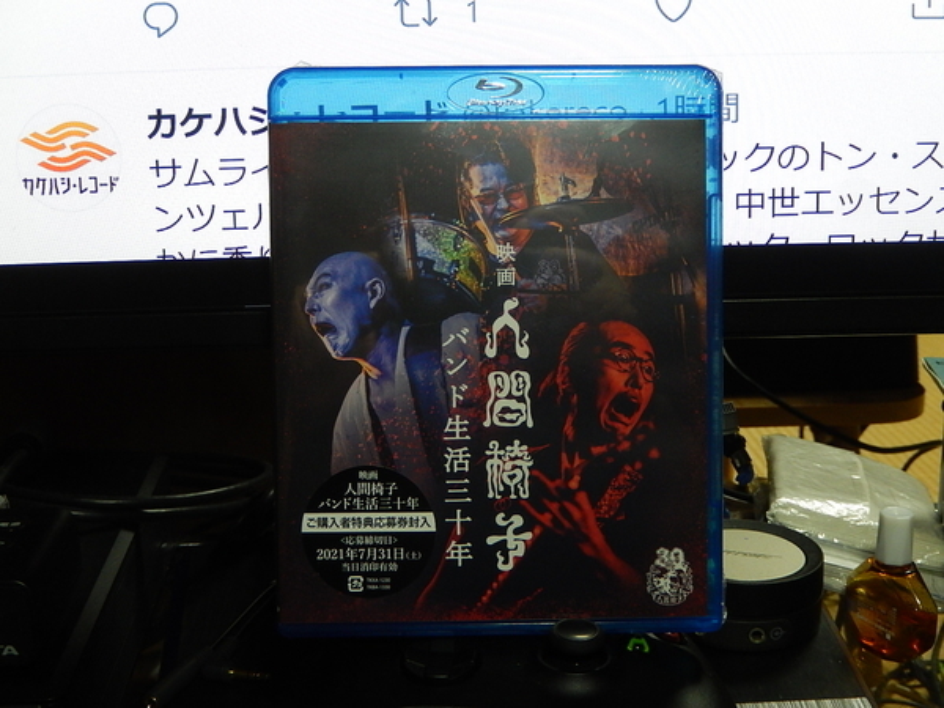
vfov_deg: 28.6
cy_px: 354
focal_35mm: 51
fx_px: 1391
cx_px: 472
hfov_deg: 37.5
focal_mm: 9.2
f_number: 4.5
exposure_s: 1/20
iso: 400
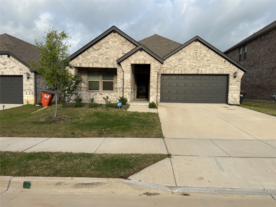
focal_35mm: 24
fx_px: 191
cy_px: 104
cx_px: 138
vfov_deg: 56.8
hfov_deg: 71.6
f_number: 1.78
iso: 80
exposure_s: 1/3021
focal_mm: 6.76
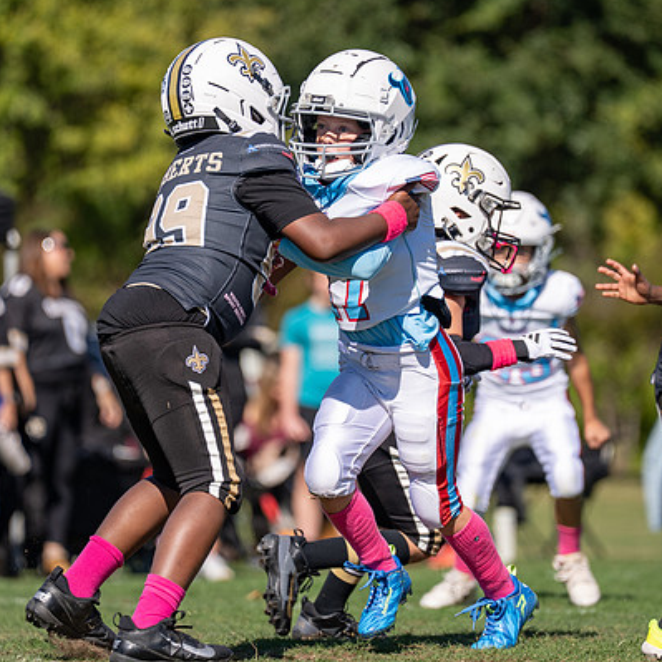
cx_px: 347
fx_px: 8698
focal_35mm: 402
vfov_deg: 4.4
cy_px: 292
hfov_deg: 4.4
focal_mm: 200
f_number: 2.8
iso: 100
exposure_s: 1/2500
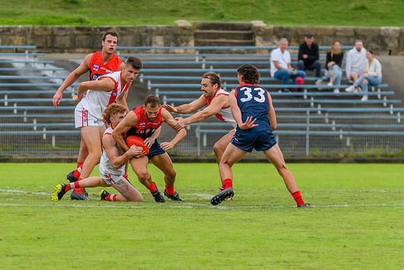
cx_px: 183
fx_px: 6178
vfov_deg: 2.5
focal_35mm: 550
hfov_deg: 3.7
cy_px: 123
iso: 900
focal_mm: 260
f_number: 5.6
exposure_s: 1/2000
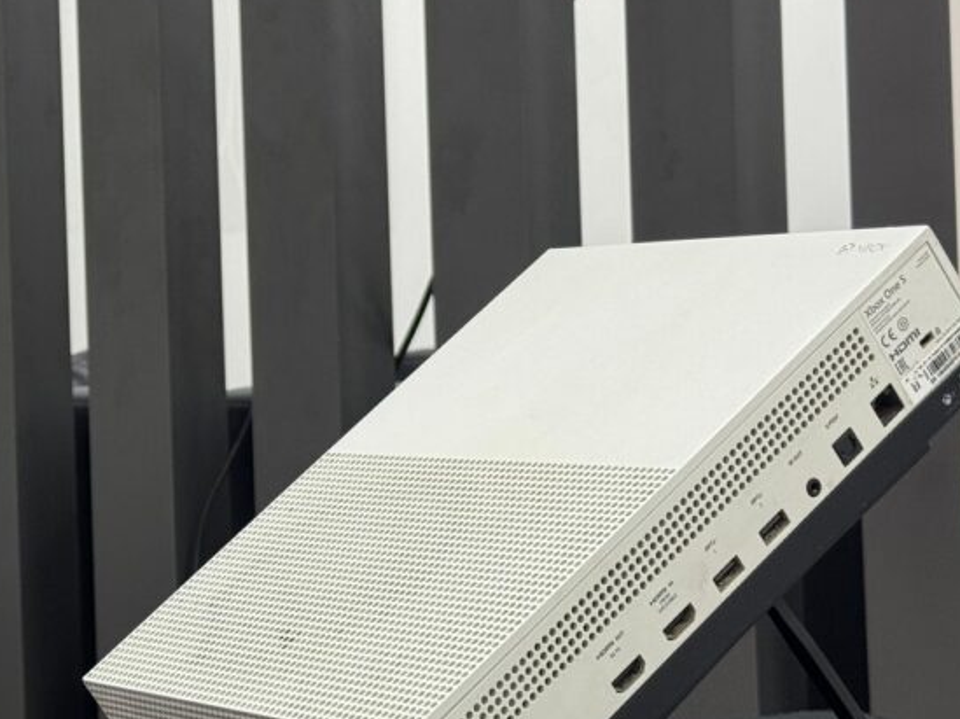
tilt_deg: +0.5
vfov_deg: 14.1
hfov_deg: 18.4
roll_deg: +1.6
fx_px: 2910
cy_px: 289
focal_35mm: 105
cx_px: 72
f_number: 1.78
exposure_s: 1/50
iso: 100
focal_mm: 6.76
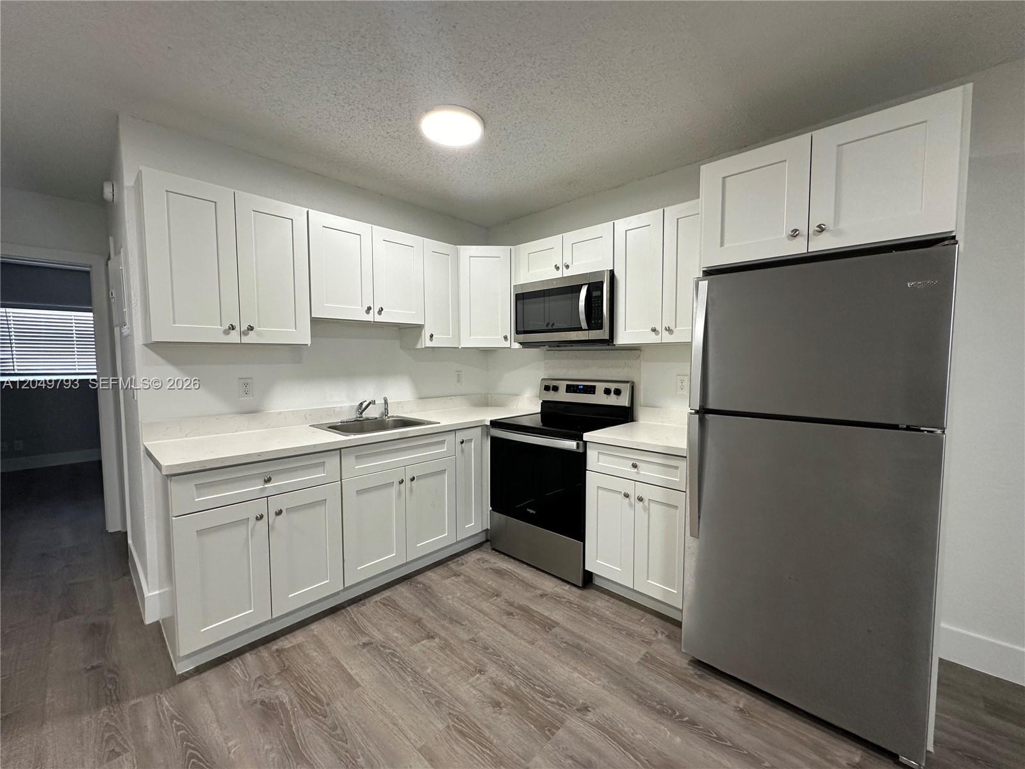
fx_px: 415
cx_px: 512
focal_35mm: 14
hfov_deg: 102.1
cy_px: 384
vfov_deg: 85.7
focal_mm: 2.22
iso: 200
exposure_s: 1/120
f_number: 2.2
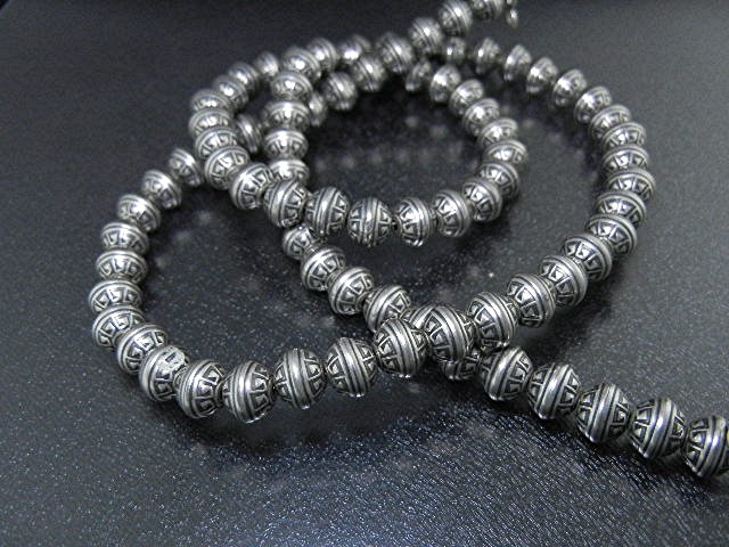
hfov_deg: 54.0
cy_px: 274
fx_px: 716
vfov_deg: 41.8
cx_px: 364
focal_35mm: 34
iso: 729
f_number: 7.2
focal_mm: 6.2
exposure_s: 1/30
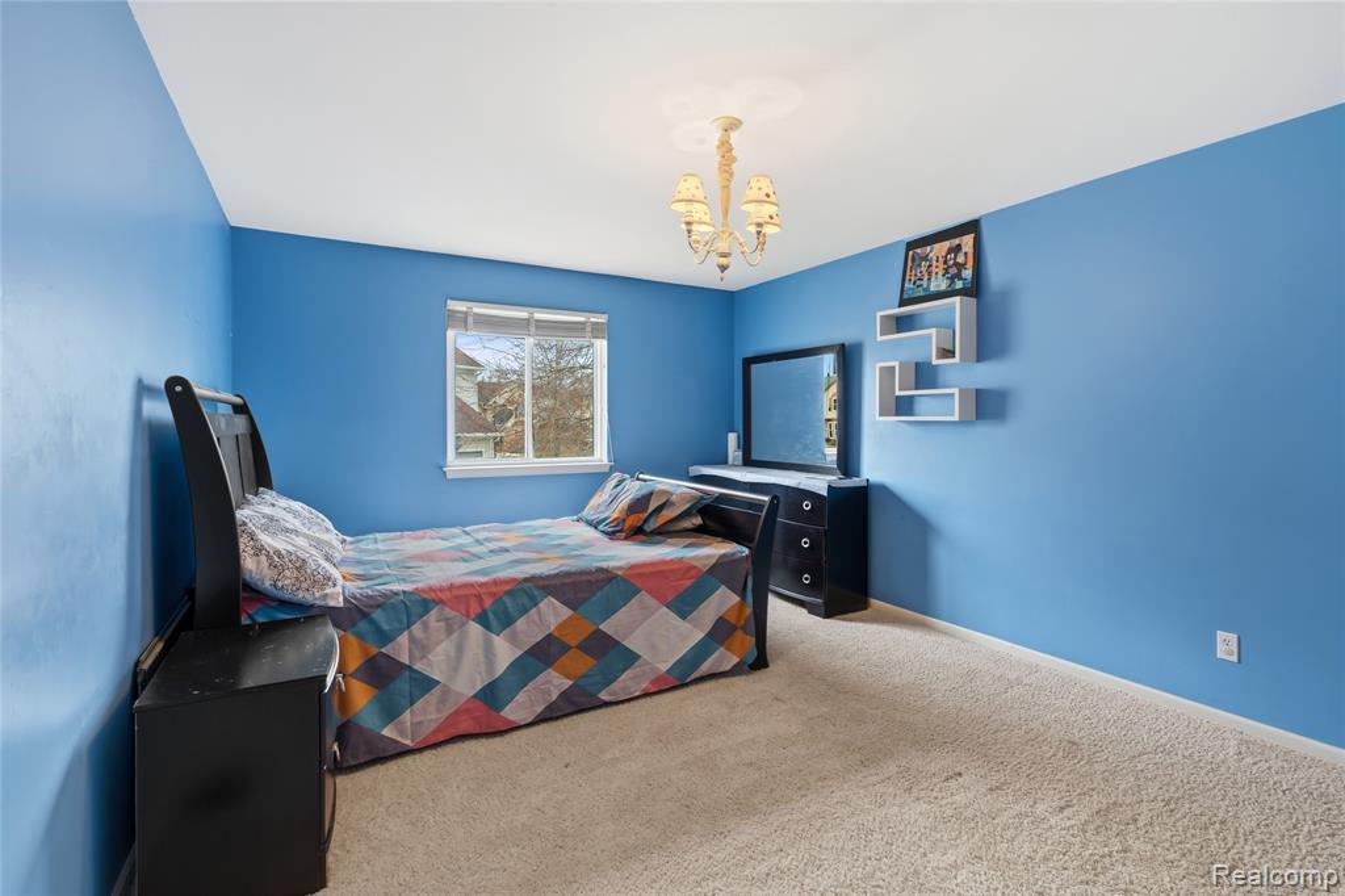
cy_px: 448
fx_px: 598
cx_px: 672
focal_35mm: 16
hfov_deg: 96.8
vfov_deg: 73.7
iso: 250
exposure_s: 1/30
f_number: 3.5
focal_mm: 16
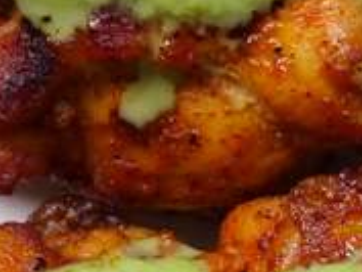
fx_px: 4113
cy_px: 472
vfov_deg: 3.8
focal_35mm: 393
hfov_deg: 4.9
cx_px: 814
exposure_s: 1/60
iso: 640
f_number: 9
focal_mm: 29
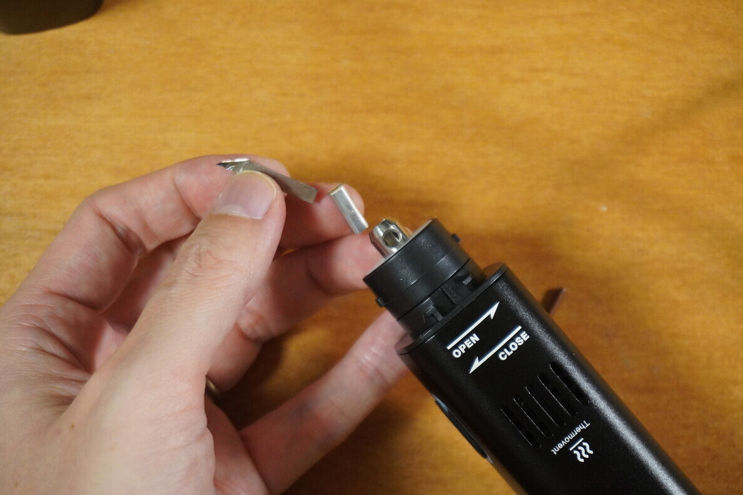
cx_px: 376
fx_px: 1569
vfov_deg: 18.0
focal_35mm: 76
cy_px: 247
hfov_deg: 26.6
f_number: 5.6
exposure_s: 1/80
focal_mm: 50
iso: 5000
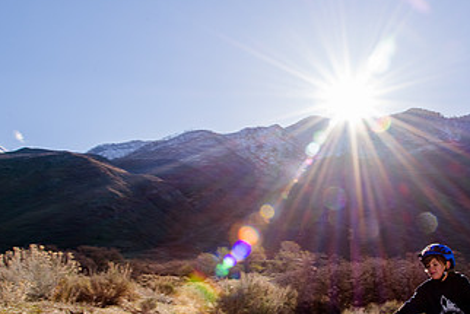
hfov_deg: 41.7
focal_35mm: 47
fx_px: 614
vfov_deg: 28.6
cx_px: 280
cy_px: 189
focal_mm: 24
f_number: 18
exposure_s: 1/125
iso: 250
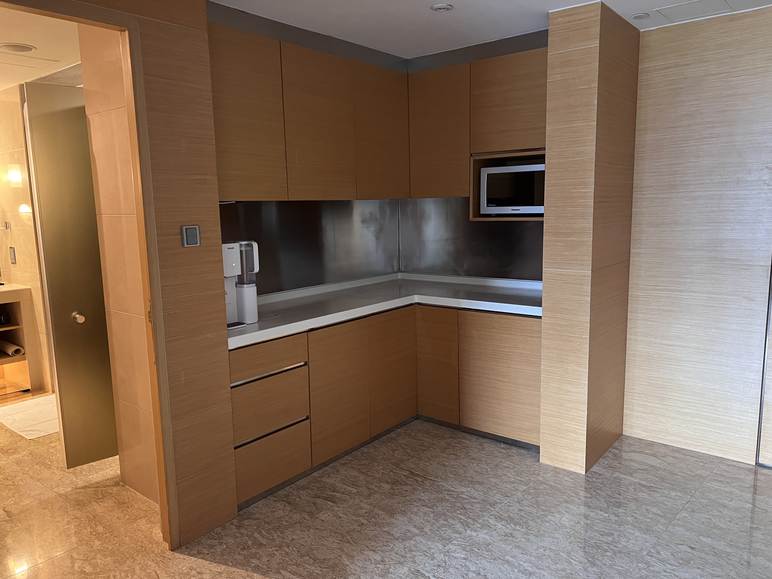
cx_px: 386
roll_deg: +1.2
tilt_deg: -8.5
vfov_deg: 53.1
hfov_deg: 67.3
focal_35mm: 26
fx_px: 580
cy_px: 290
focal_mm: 5.7
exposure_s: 1/50
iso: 500
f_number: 1.5
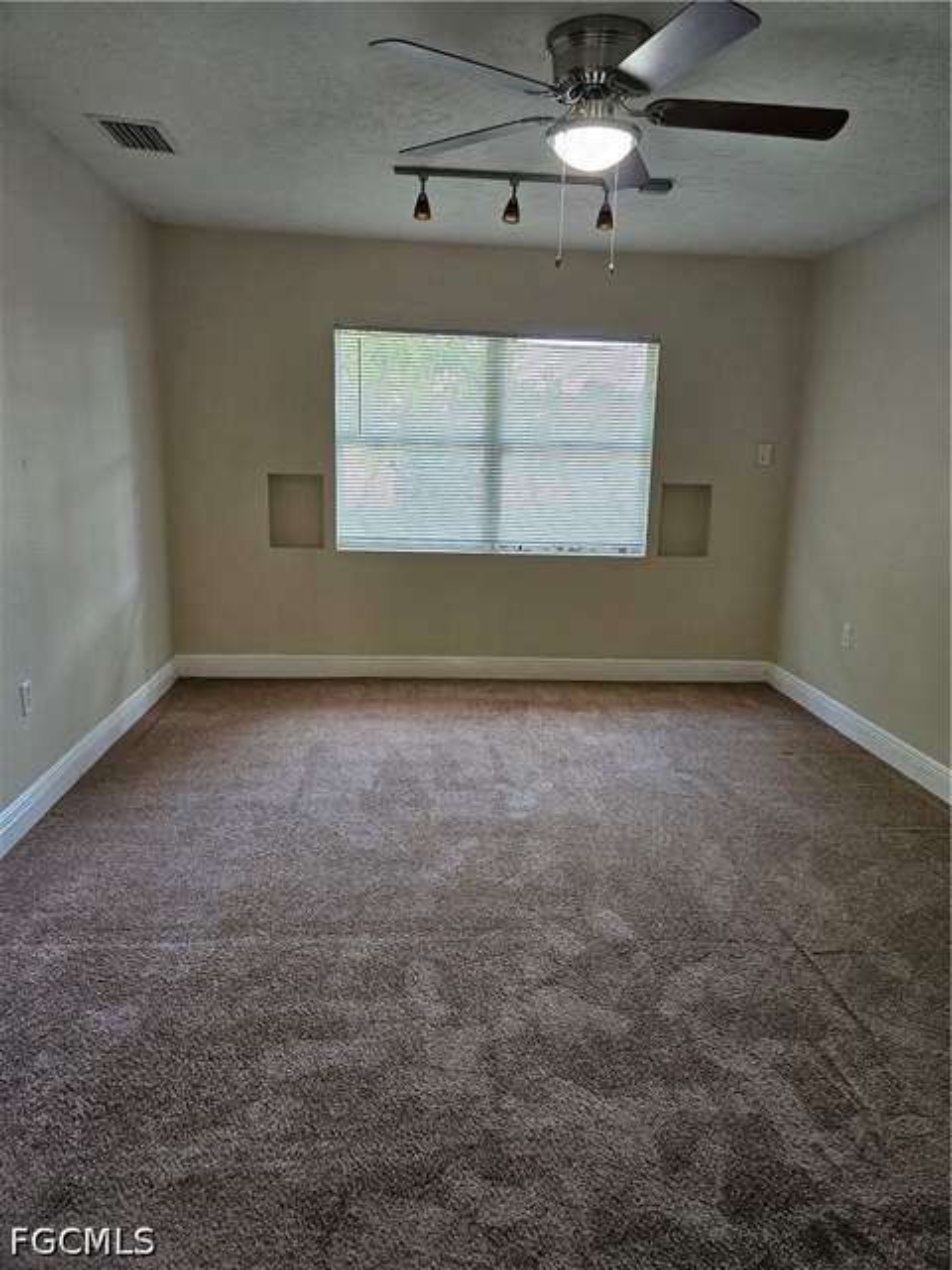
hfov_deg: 58.9
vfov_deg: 73.9
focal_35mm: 23
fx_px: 843
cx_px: 476
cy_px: 635
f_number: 1.8
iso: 250
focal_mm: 5.4
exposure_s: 1/120
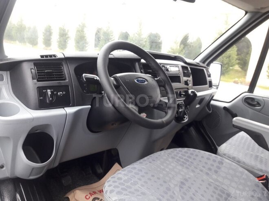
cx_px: 134
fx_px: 218
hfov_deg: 63.4
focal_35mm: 28
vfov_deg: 49.7
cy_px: 100
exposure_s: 1/33
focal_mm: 3.7
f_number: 1.9
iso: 80
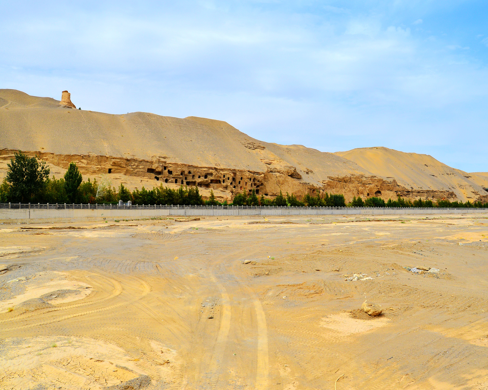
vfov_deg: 44.5
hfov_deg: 53.9
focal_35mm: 33
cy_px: 195
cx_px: 291
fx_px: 477
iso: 200
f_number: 5.6
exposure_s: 1/1600
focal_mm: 29
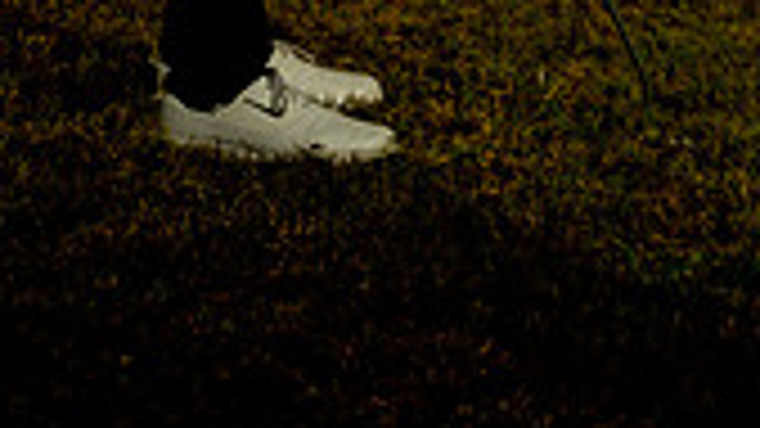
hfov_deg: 13.0
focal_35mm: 165
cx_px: 328
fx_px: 3325
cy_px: -554
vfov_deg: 7.0
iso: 400
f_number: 4.5
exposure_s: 1/250
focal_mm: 59
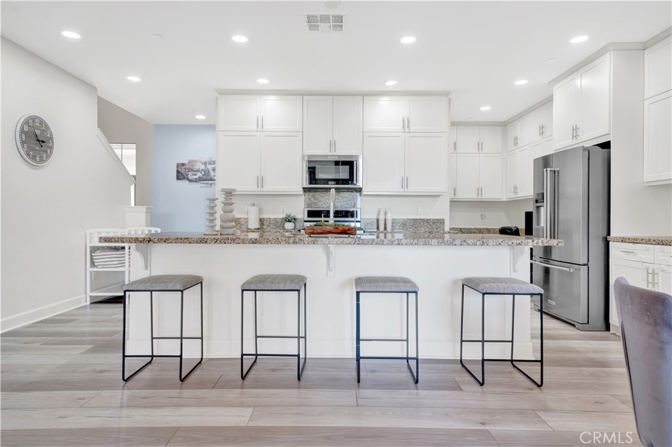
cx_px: 336
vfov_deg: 57.2
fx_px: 411
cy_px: 224
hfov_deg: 78.6
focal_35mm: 22
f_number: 7.1
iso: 400
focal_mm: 22
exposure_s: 1/20
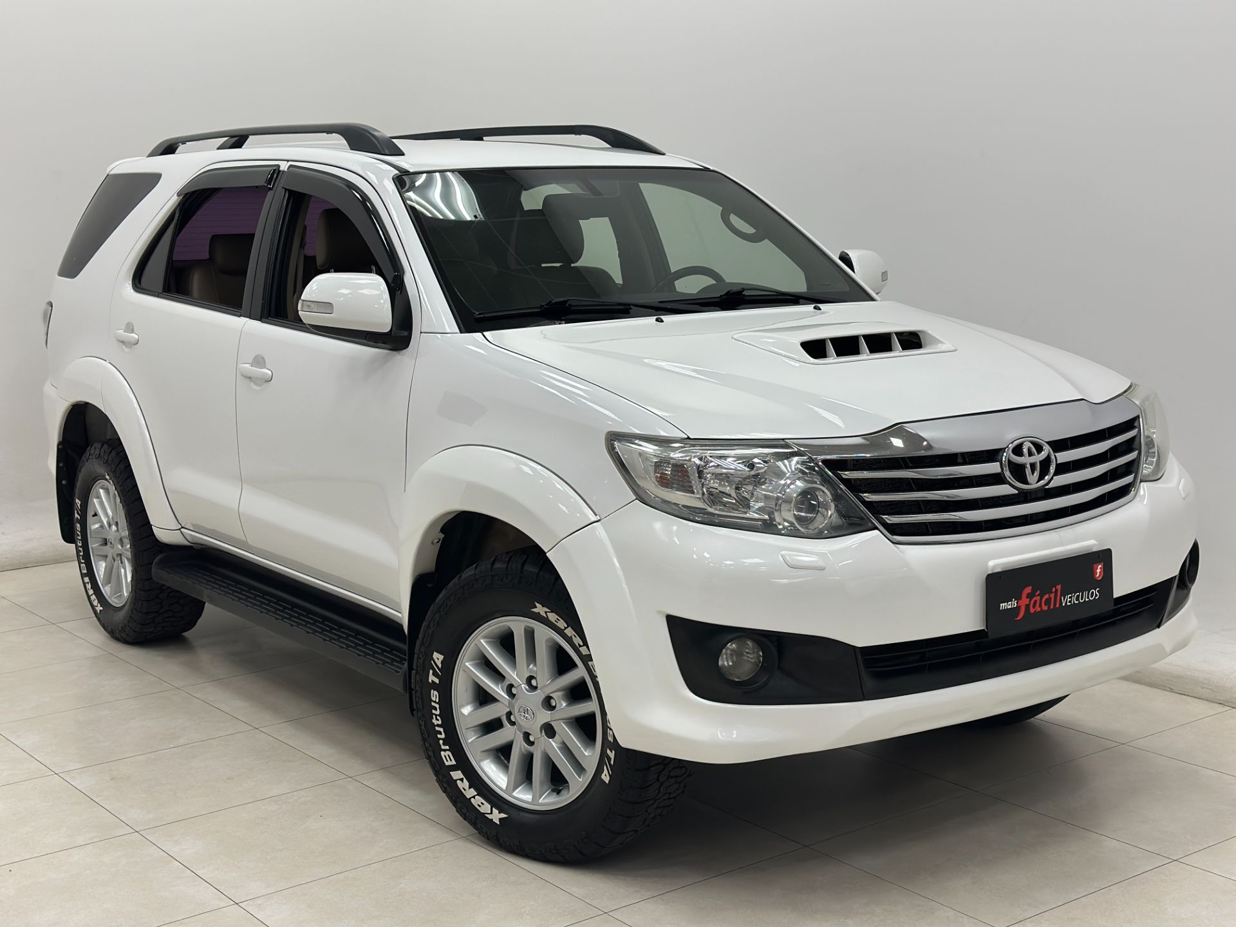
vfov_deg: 30.3
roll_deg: +1.4
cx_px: 618
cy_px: 464
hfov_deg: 39.7
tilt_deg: -9.1
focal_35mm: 48
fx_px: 1714
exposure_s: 1/158
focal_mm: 6.86
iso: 80
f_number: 1.78
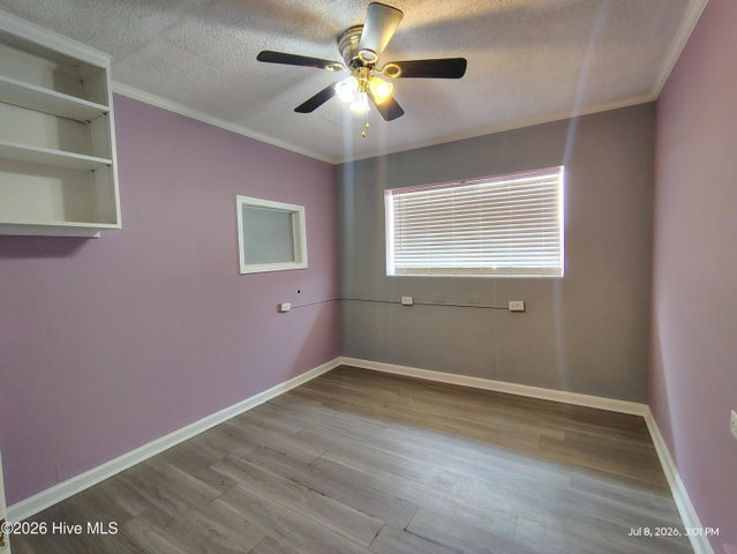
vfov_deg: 78.2
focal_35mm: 16
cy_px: 277
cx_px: 368
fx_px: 341
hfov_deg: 94.5
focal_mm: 2.13
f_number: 2.2
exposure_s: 1/60
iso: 493
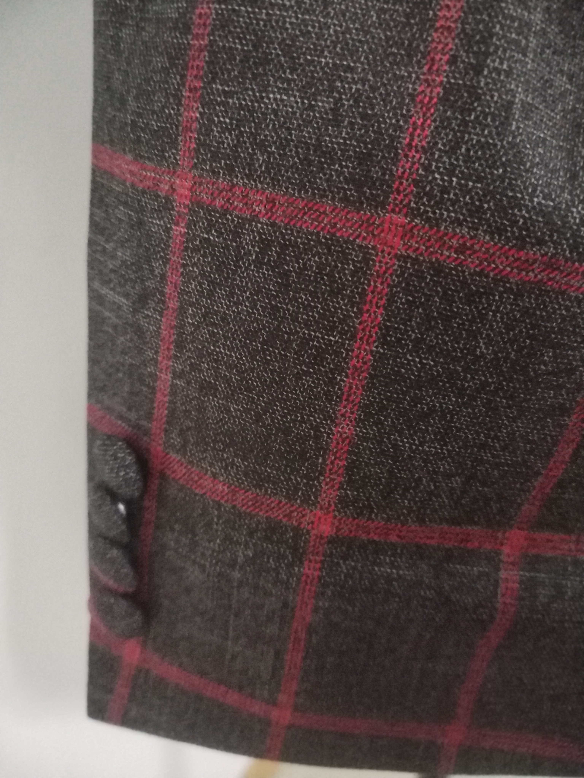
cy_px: 389
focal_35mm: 26
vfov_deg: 67.3
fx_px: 585
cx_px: 292
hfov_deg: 53.1
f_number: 1.8
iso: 2367
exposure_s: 1/33.3
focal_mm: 4.25
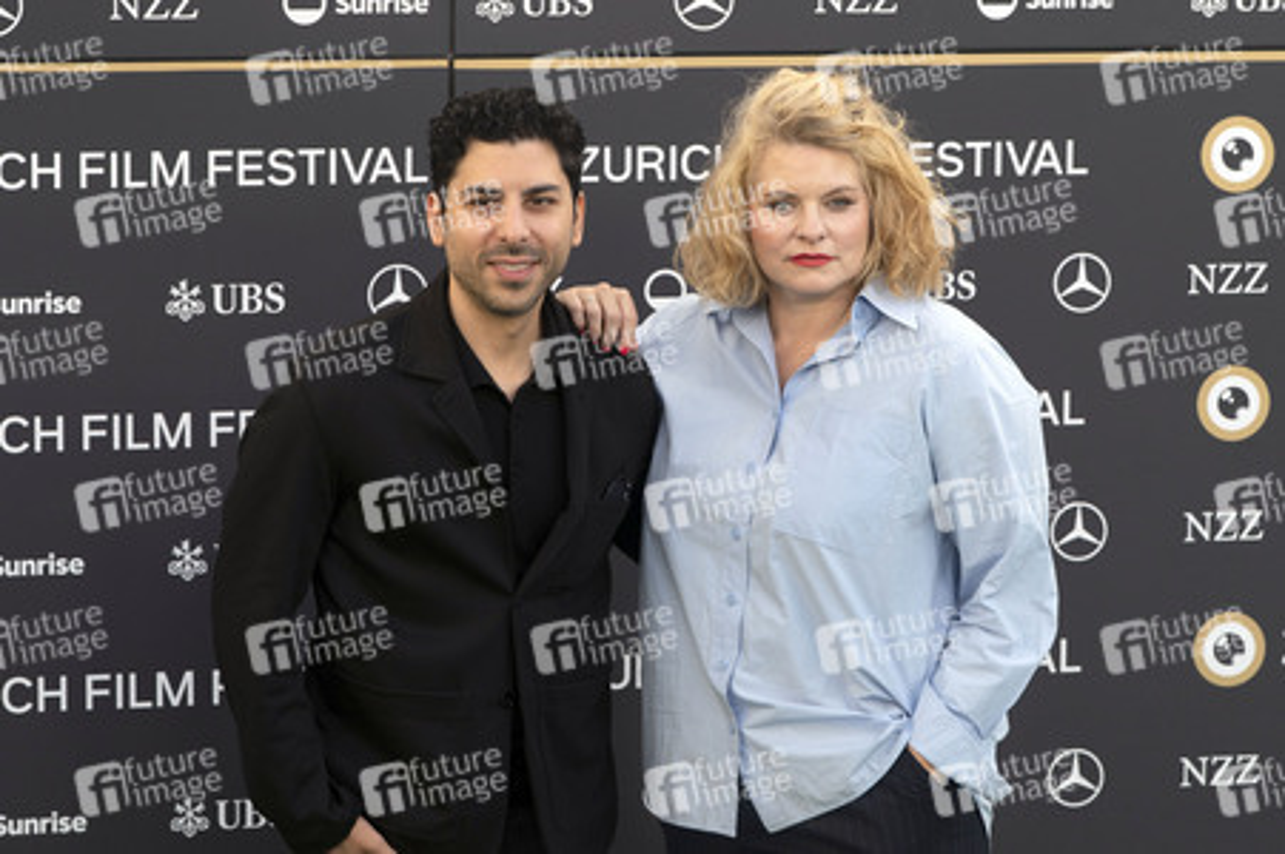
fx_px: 3678
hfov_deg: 19.8
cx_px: 572
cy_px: 282
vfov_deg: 13.2
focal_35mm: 103
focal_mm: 77
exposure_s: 1/200
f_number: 6.3
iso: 400
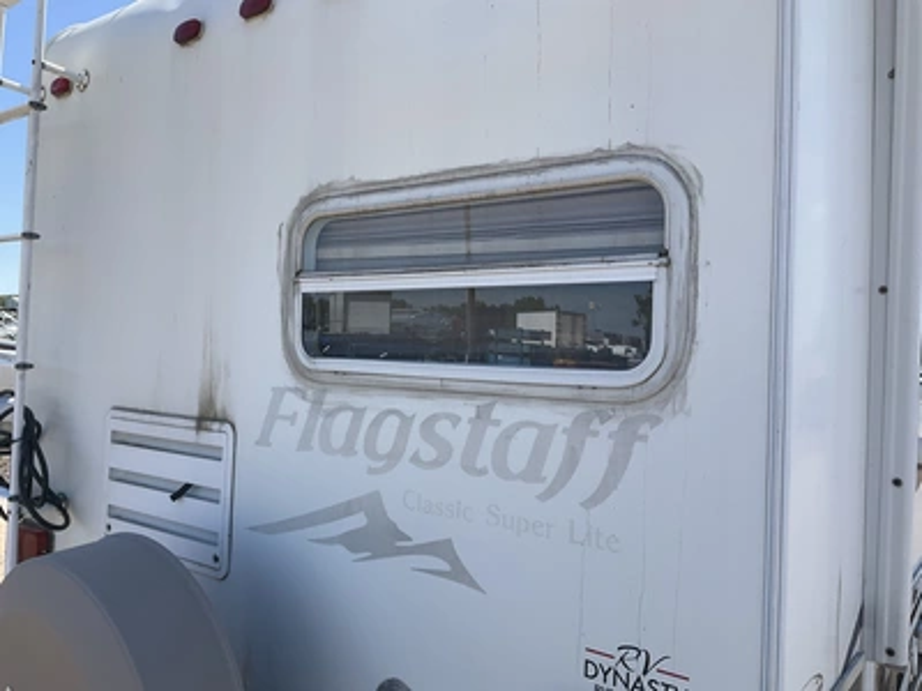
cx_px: 461
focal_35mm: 29
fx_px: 772
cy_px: 346
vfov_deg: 48.2
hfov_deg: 61.7
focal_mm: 3
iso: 25
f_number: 1.8
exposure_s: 1/962
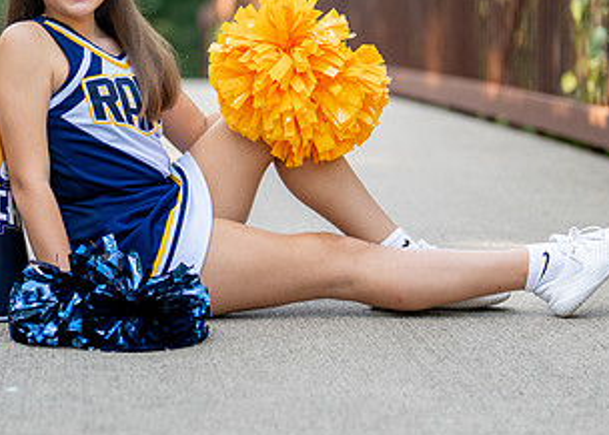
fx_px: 2231
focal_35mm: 129
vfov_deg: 11.1
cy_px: 142
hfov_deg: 15.5
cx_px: 153
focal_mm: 50
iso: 100
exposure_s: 1/640
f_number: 1.2
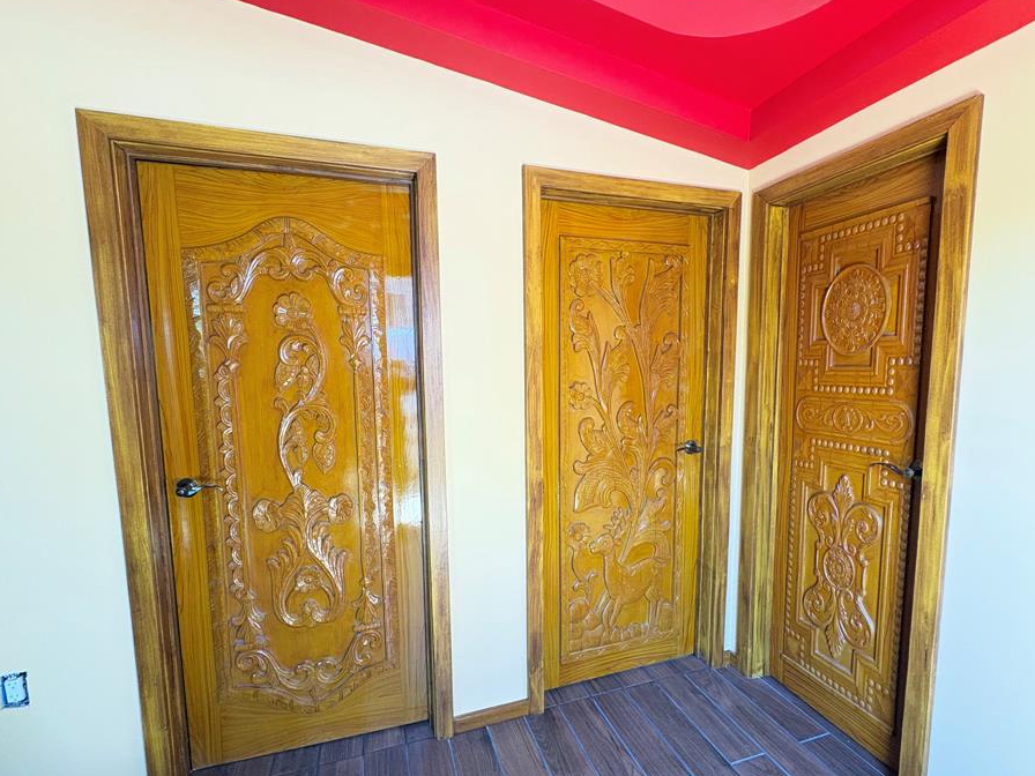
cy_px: 410
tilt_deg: -5.6
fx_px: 478
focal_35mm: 16
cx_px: 520
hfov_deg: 94.5
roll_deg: +1.2
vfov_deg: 78.0
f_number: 2.2
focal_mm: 2.22
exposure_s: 1/60
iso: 500
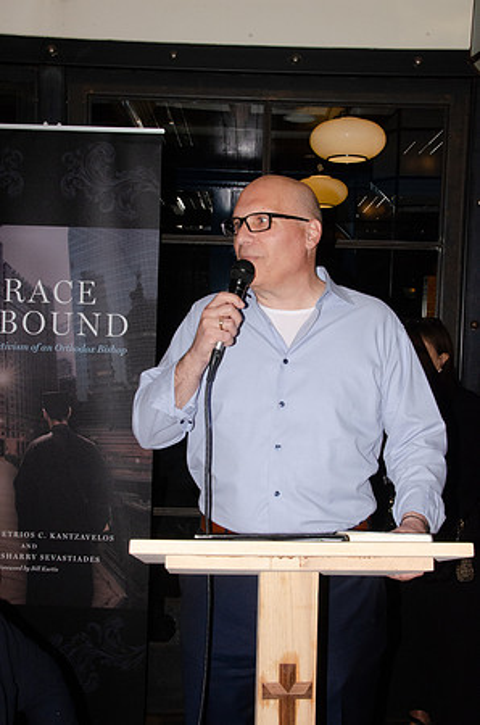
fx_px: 934
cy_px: 362
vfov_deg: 42.4
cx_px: 240
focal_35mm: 46
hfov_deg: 28.8
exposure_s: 1/200
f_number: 22
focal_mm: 31
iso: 2500
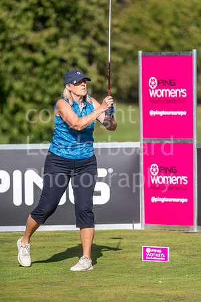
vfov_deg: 6.9
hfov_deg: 4.6
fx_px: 2512
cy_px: 151
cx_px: 100
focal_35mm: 300
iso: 500
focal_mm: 300
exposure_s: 1/3200
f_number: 5
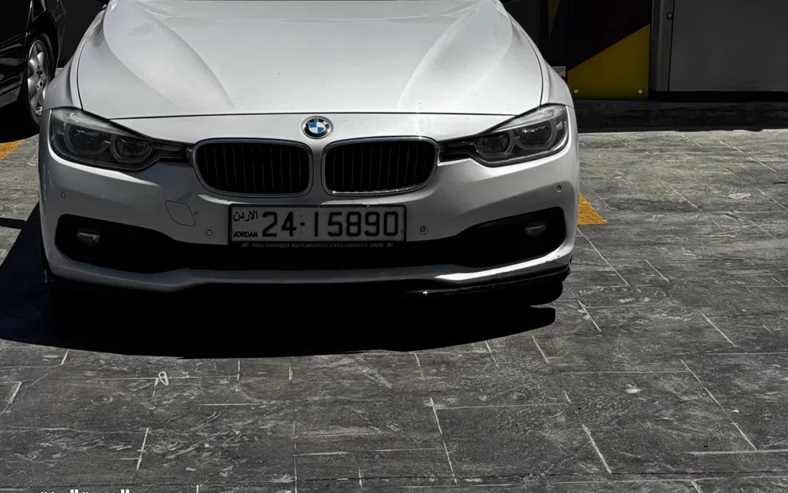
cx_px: 394
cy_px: 36
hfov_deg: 30.2
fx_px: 1460
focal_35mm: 68
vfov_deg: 18.8
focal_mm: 6.76
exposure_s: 1/7092
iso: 64
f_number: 1.78
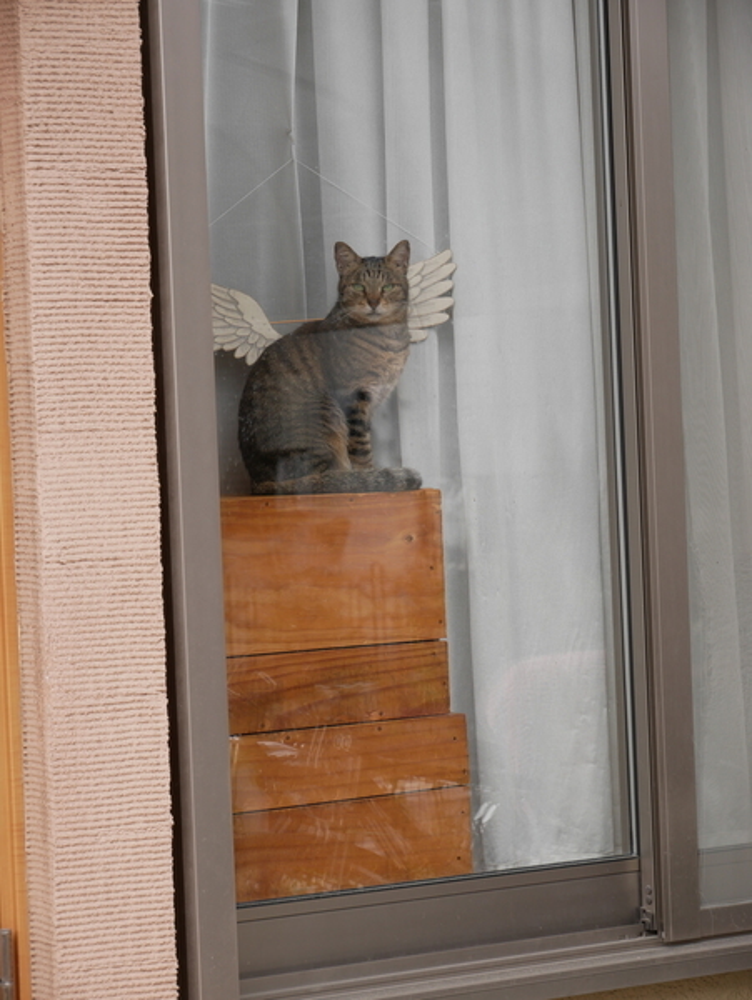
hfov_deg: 12.4
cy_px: 500
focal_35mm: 120
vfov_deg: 16.4
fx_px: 3471
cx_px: 376
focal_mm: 60
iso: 200
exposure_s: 1/250
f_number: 6.3
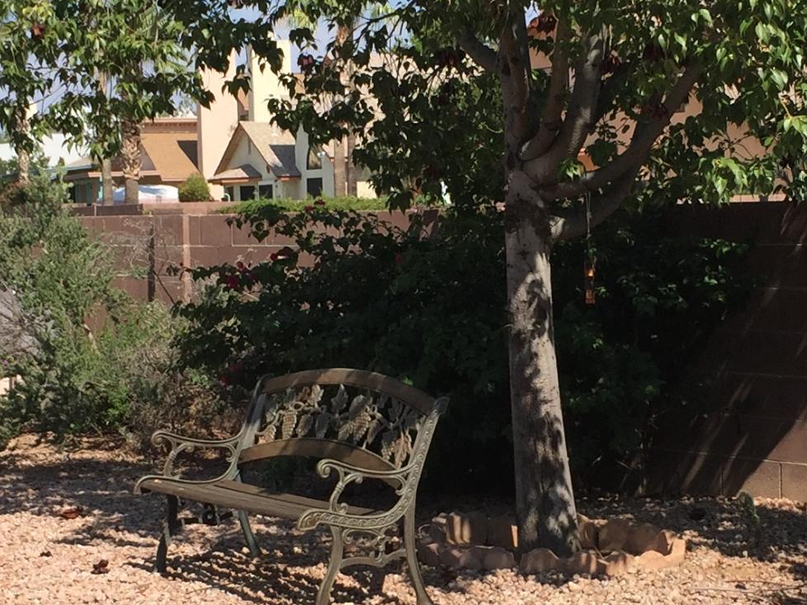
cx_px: 492
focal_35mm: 89
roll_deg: +0.6
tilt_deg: -3.1
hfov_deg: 22.0
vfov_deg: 16.6
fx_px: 2074
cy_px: 385
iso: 32
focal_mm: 4.15
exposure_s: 1/1980
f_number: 2.2
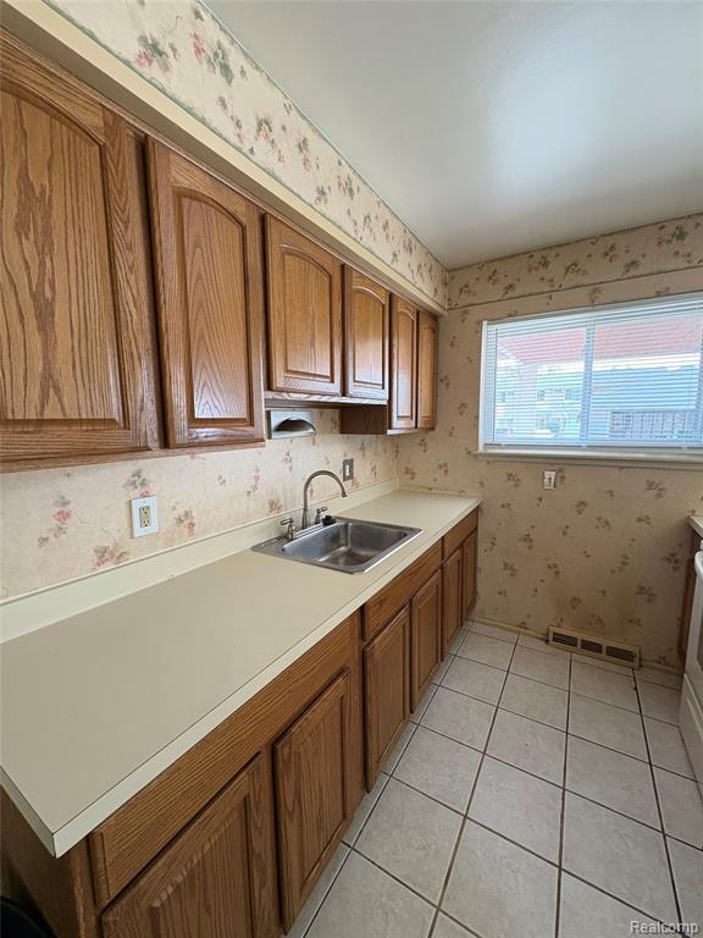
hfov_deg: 85.7
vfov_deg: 102.1
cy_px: 469
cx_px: 352
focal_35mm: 14
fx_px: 379
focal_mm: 2.22
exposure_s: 1/60
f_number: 2.2
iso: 320
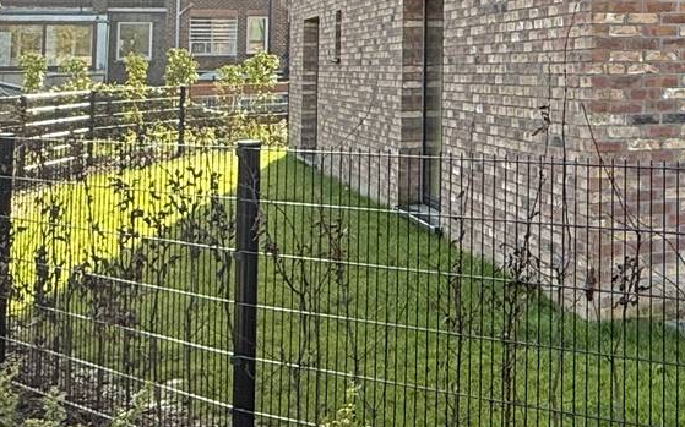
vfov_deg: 18.4
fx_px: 1269
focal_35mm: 68
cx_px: 798
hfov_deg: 27.1
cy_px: -50
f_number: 2.2
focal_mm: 2.22
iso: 50
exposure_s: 1/250
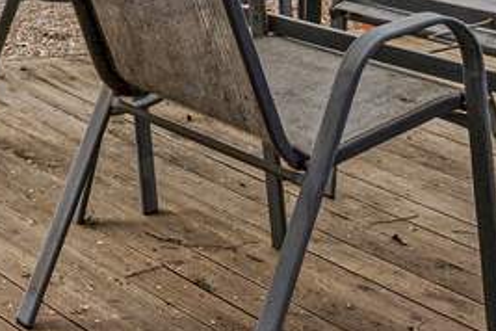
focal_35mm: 105
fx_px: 1447
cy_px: -384
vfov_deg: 11.4
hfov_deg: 18.7
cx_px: -54
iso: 200
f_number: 9
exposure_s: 1/250
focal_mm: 17.5
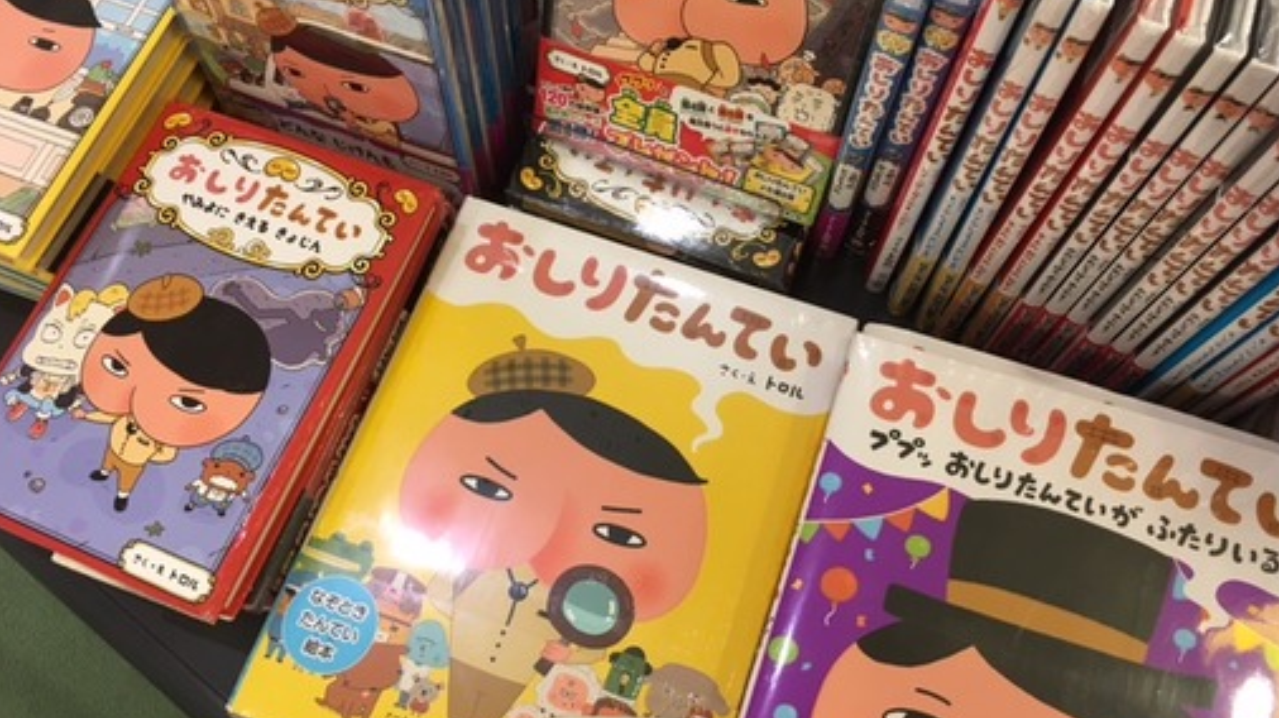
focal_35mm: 32
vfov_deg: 36.6
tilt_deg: -70.5
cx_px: 642
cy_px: 346
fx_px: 1085
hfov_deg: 61.0
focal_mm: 4.15
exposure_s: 1/30
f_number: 2.2
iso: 64
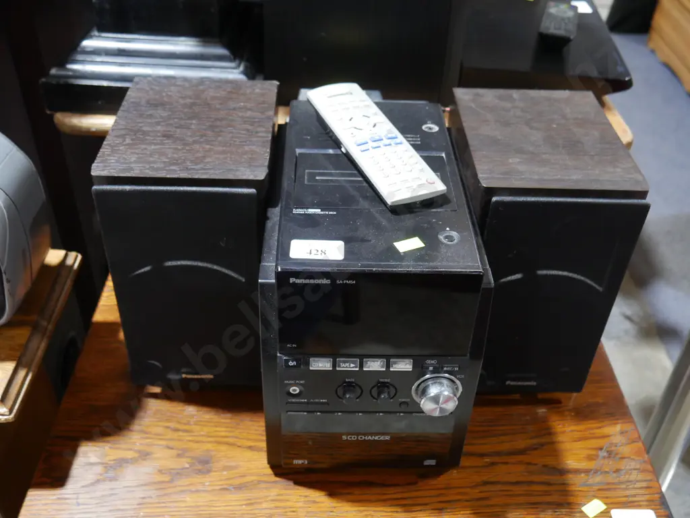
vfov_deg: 39.7
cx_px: 345
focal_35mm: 36
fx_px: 718
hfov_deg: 51.4
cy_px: 259
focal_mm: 18
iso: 1250
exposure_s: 1/60
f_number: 4
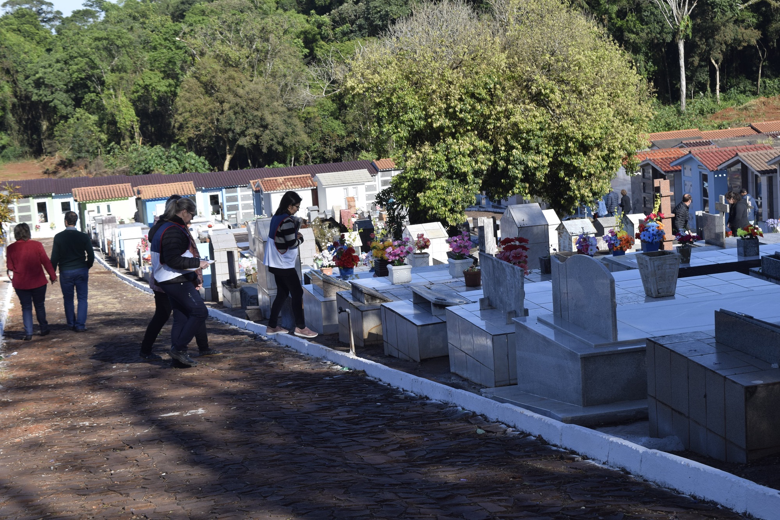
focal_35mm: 69
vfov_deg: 19.7
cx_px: 390
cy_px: 260
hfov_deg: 29.2
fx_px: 1495
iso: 200
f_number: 10
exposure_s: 1/400
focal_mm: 46
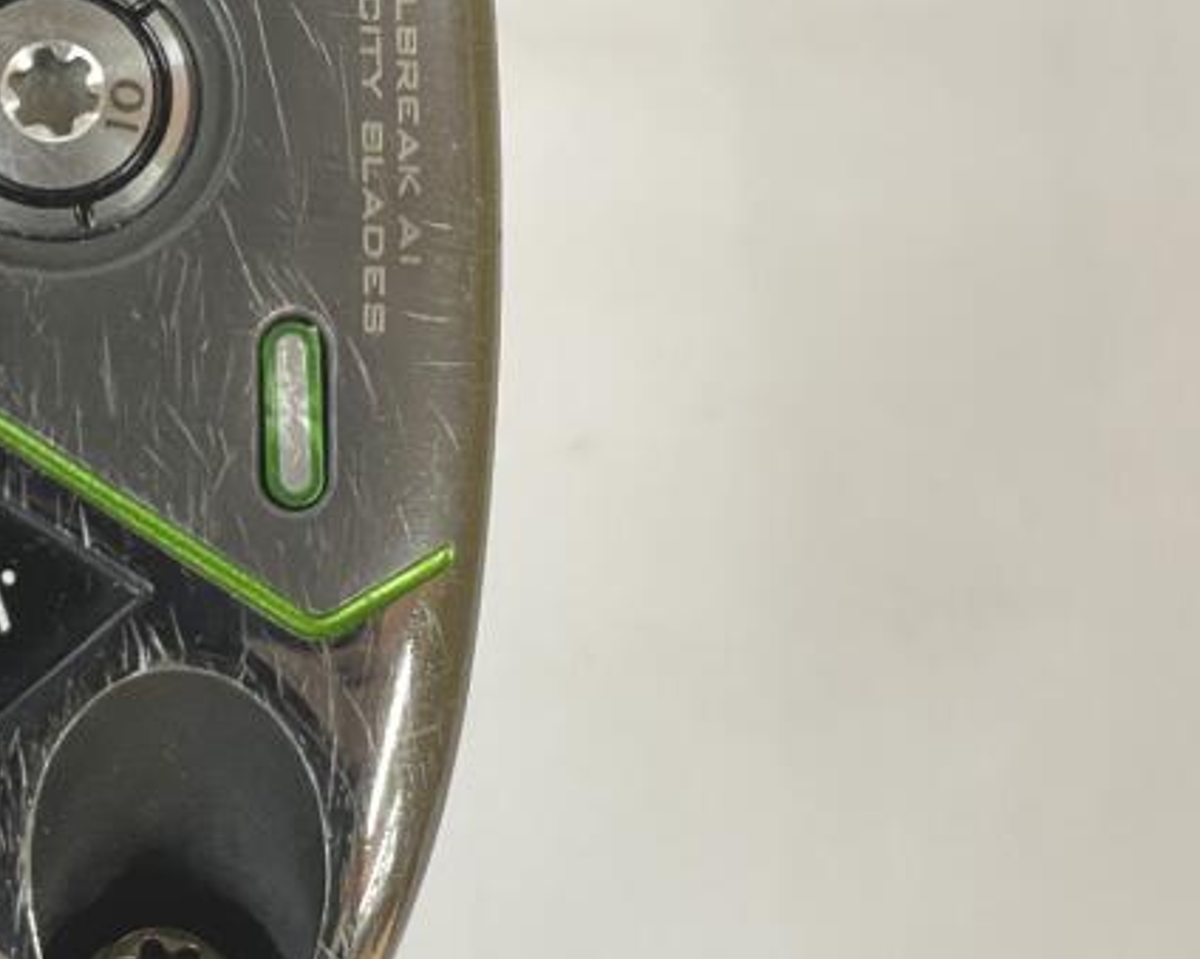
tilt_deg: -57.7
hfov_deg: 16.3
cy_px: 223
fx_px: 4083
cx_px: -68
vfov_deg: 13.3
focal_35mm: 115
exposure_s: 1/60
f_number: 2
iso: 125
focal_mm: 6
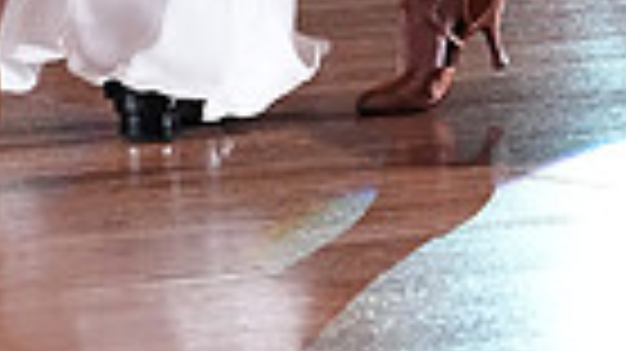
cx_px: -34
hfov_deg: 3.9
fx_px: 9124
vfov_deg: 2.2
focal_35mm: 550
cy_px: -590
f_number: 5
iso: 8000
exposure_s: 1/400
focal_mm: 126
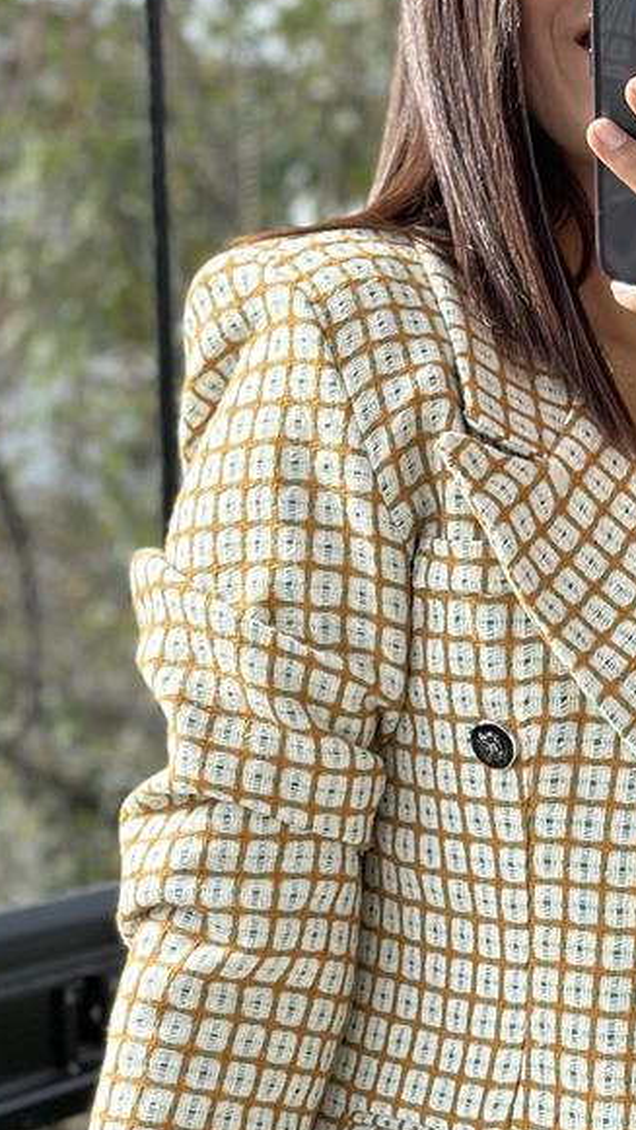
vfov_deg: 17.8
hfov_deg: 10.0
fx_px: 3596
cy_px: 816
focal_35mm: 120
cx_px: 731
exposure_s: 1/424
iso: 80
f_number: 1.78
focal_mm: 6.86
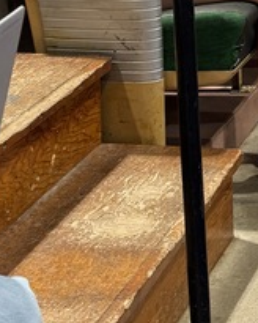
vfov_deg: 14.7
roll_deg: +1.2
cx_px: 412
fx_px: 1117
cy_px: -228
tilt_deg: -4.3
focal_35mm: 117
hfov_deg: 12.4
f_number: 1.78
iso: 160
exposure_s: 1/60
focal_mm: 6.76
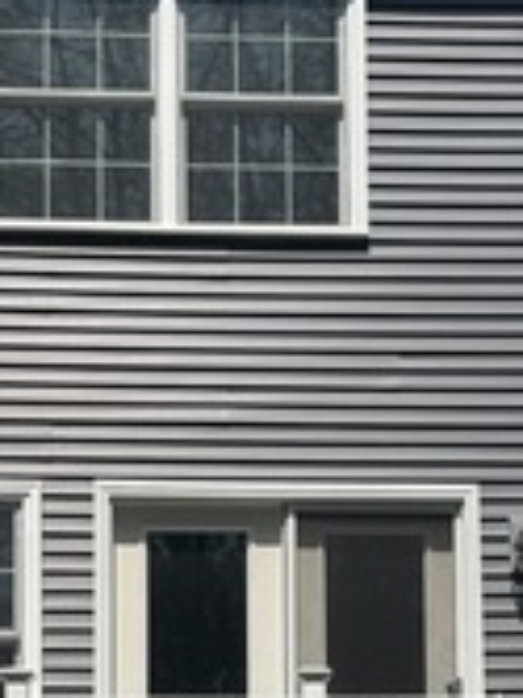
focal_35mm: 96
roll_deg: +1.6
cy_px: 838
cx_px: 280
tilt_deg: +8.4
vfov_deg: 19.3
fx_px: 1936
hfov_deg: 15.4
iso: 80
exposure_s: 1/6410
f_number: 1.78
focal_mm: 6.76
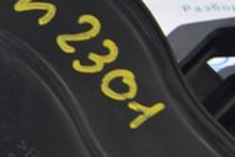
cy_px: -43
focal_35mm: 209
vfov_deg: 6.5
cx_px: -312
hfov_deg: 9.0
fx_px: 1364
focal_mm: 22
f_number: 5.6
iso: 400
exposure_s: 1/20
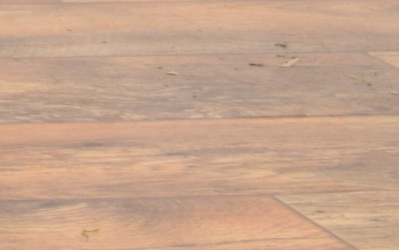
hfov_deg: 7.6
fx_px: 2520
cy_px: -382
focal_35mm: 232
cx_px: -925
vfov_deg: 5.5
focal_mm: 21
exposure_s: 4
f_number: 25
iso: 100
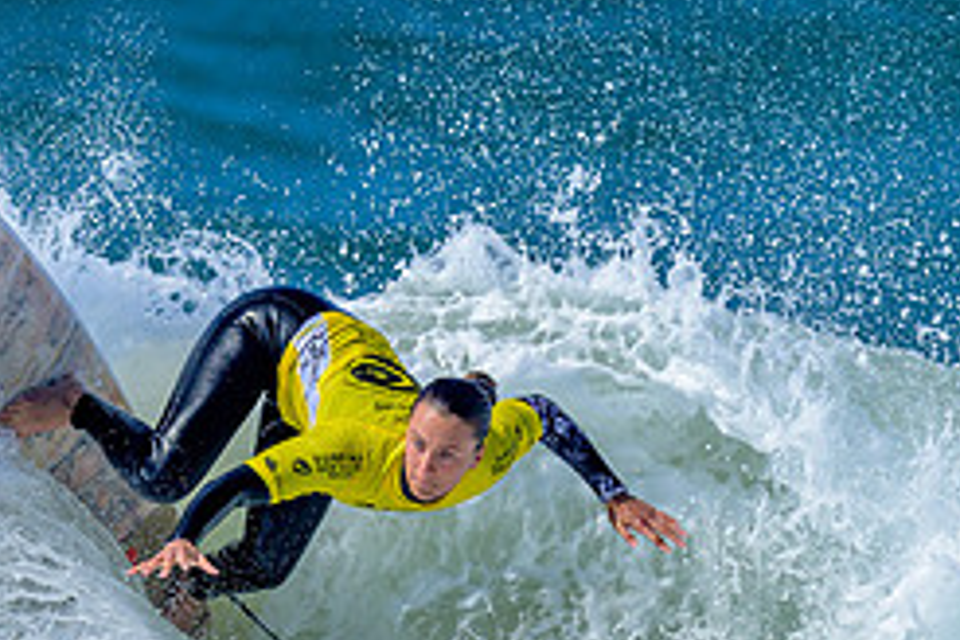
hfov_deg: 0.8
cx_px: 344
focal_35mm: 2590
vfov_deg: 0.5
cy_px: 677
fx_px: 69061
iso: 160
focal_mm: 800
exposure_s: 1/2000
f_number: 6.3
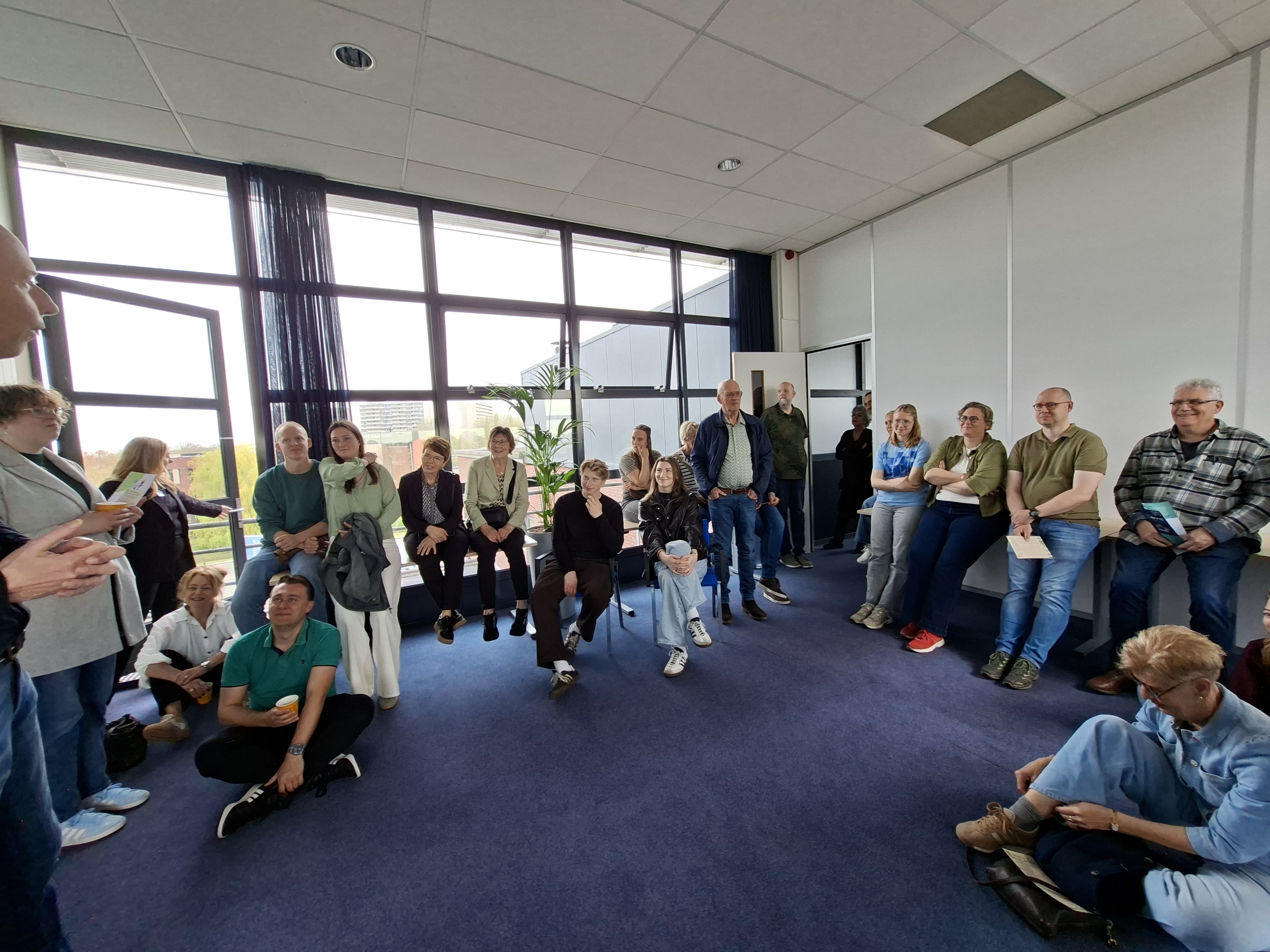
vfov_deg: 89.9
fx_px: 477
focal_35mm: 13
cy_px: 476
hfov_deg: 106.2
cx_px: 635
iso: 40
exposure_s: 1/50
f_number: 2.2
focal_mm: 1.74
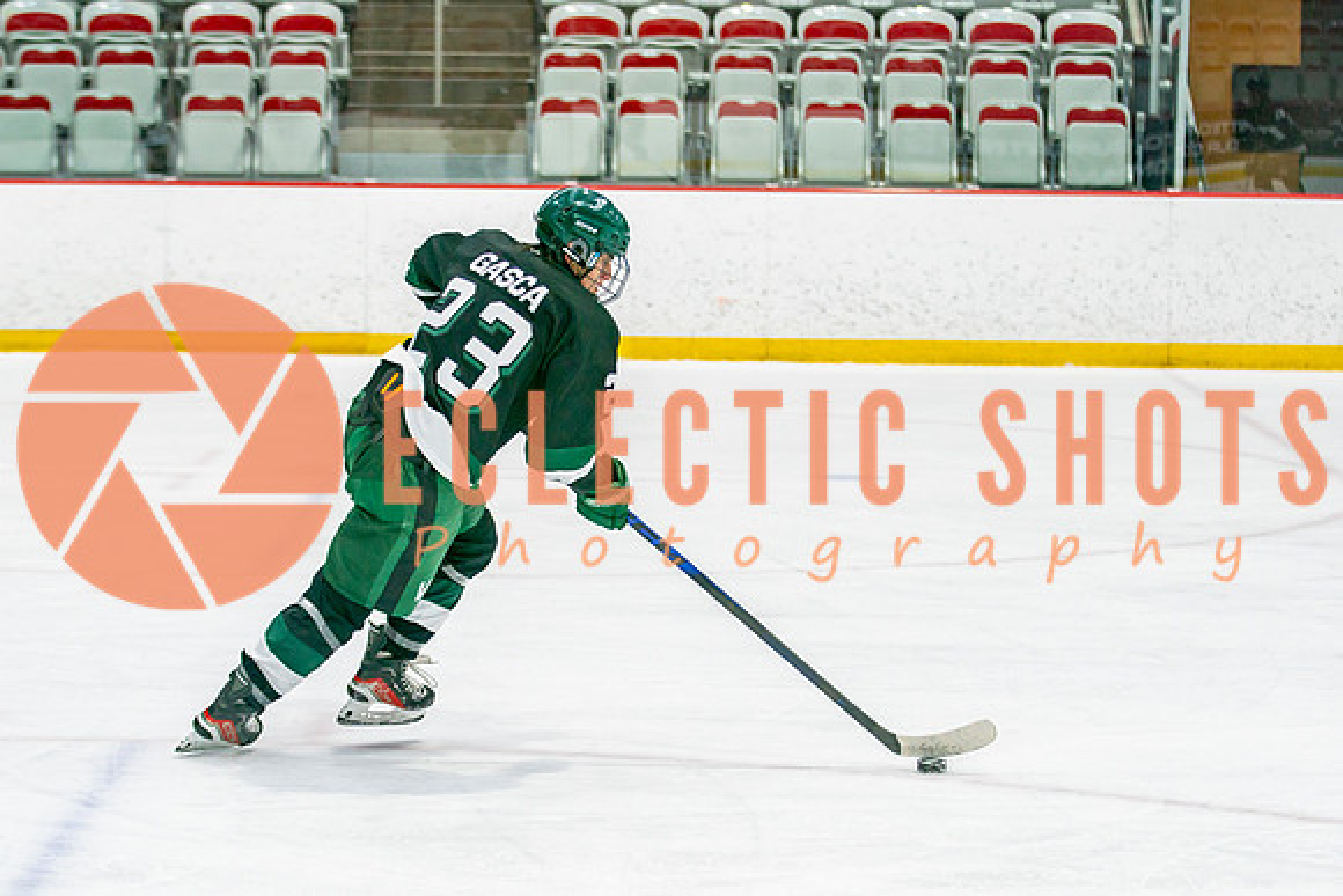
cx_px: 568
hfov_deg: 15.3
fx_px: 4996
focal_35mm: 134
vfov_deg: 10.3
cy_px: 448
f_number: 3.2
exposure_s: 1/640
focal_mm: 88
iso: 500
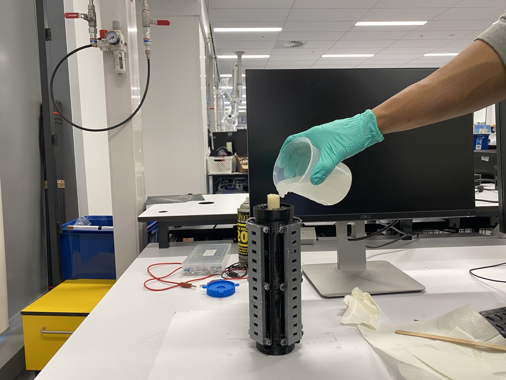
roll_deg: +0.6
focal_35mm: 26
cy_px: 190
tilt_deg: -6.1
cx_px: 253
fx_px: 380
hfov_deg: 67.3
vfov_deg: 53.1
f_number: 1.8
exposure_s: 1/50
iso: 100
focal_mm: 4.25
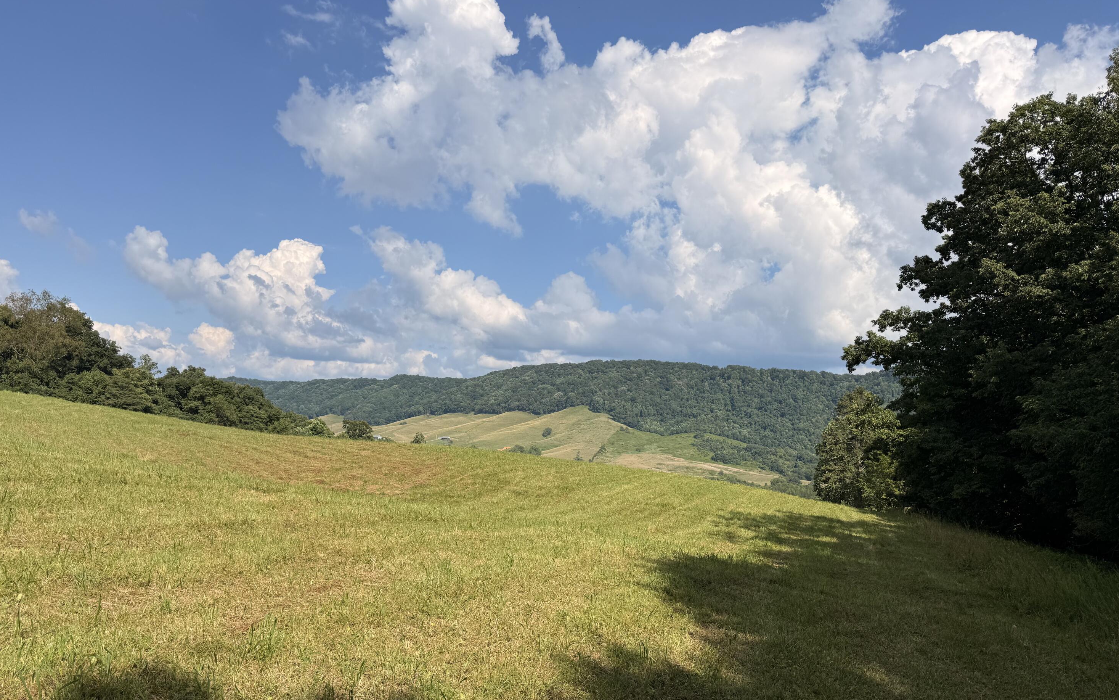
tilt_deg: +2.1
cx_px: 551
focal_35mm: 26
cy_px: 396
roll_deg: -2.3
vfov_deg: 47.5
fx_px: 793
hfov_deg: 70.4
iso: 80
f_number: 1.78
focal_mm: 6.76
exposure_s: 1/7353
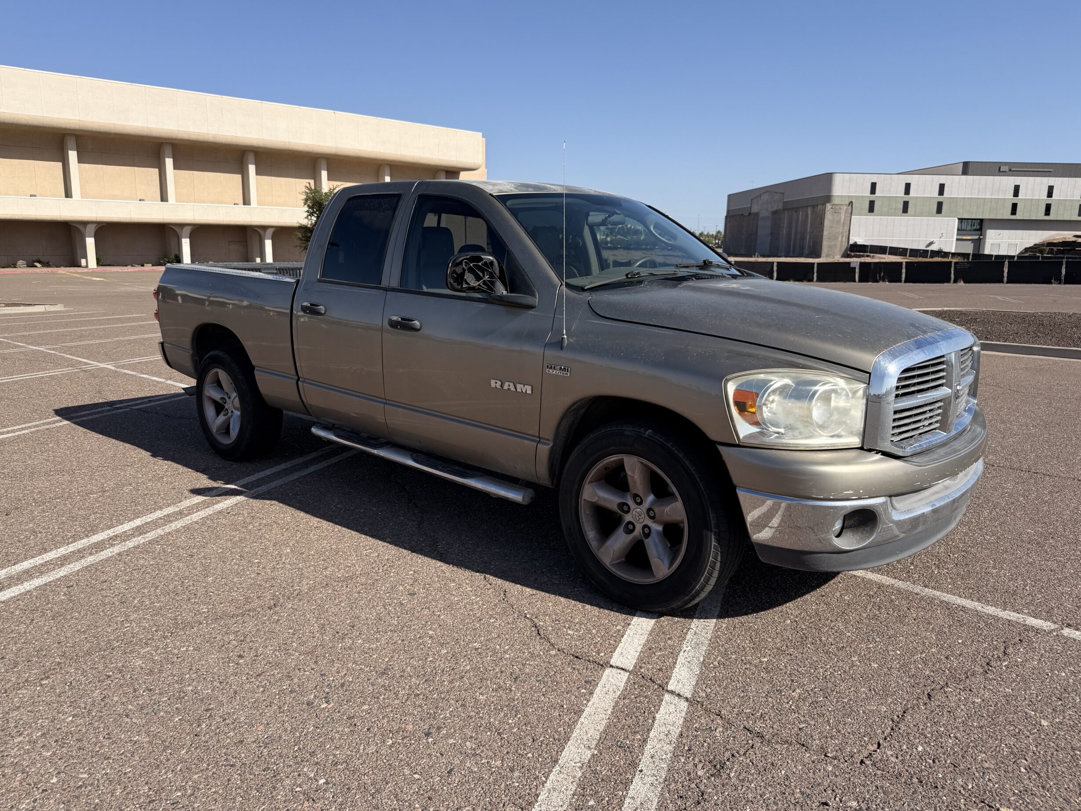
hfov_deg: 69.4
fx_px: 781
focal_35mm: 25
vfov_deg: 54.9
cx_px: 521
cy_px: 396
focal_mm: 6.76
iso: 80
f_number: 1.78
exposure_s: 1/5319
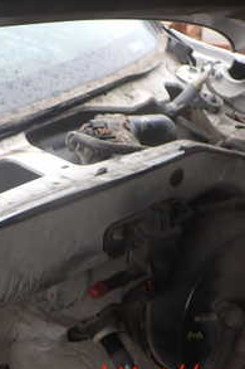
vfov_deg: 31.1
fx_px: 654
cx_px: 9
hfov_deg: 20.6
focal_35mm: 64
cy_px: 111
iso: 125
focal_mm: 5.4
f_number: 2.3
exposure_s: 1/125
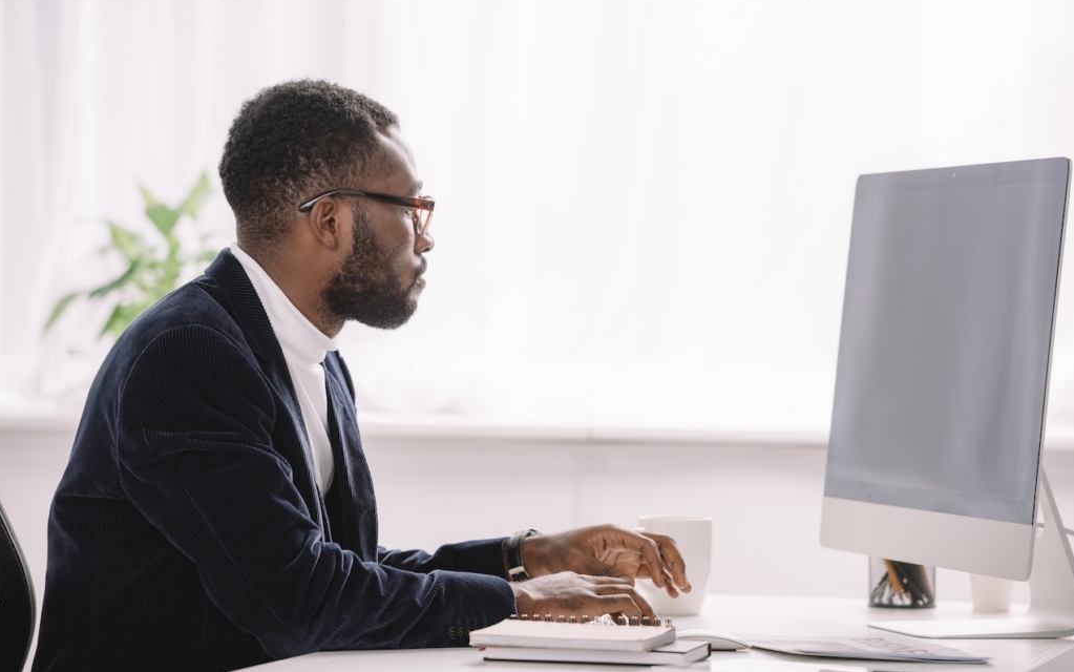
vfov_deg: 8.3
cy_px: 312
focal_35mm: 159
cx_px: 539
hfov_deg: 13.2
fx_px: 4655
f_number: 4
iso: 100
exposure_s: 1/200
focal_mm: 155
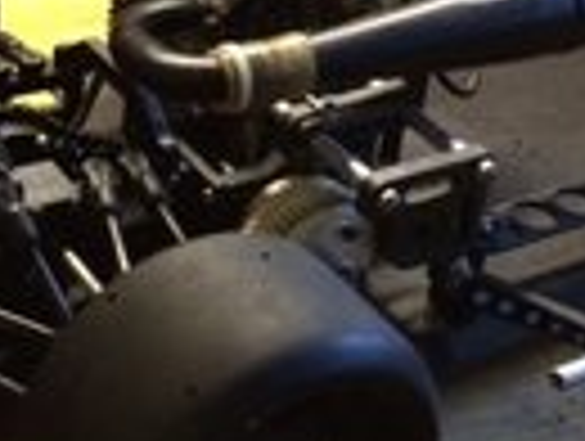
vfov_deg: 16.0
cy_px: 99
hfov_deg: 21.1
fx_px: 1558
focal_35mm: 92
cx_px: 162
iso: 320
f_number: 2.2
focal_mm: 4.12
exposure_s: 1/30
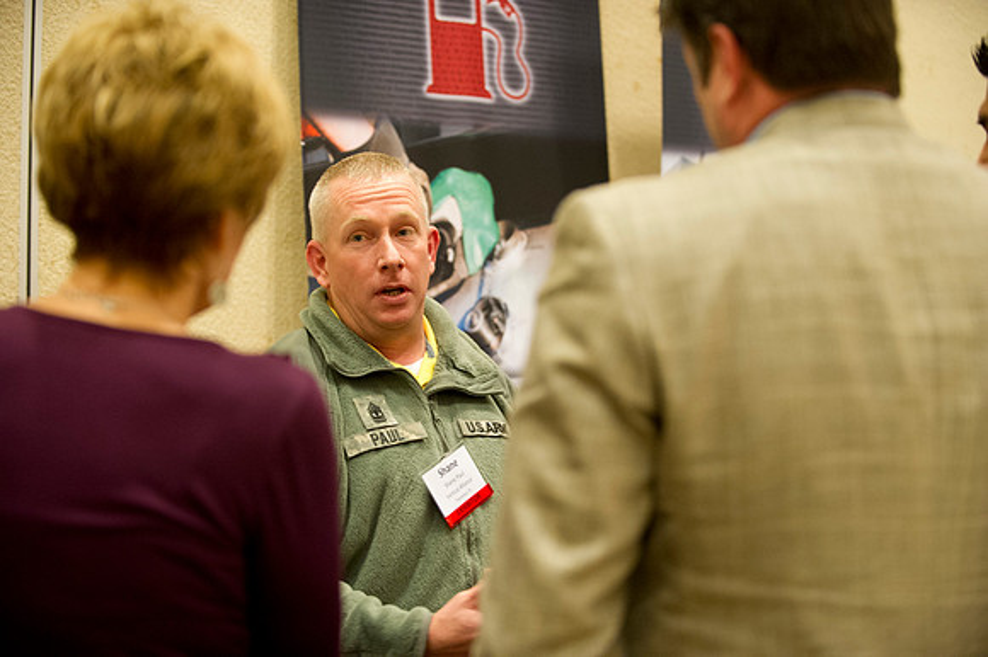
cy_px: 328
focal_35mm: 75
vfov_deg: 18.2
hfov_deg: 27.0
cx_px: 494
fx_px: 2057
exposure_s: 1/60
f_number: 2.8
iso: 3200
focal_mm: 75
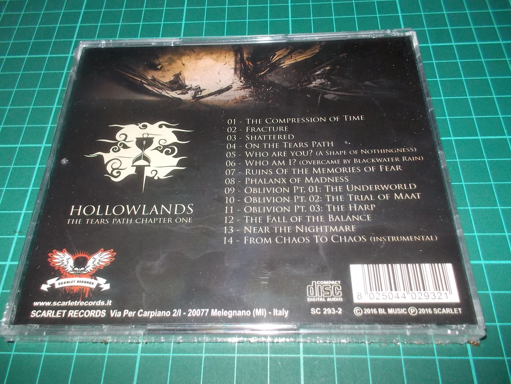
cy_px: 192
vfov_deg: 48.2
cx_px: 256
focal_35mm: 29
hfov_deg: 61.7
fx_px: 428
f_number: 3.3
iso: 200
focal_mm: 4.1
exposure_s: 1/30
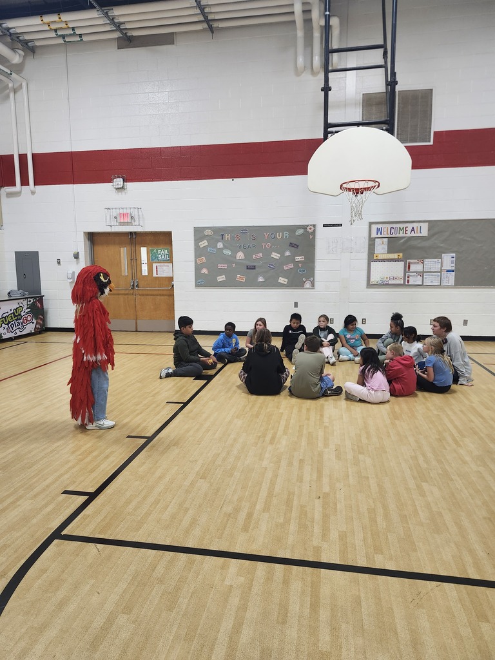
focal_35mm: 23
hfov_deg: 58.9
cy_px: 330
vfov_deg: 73.9
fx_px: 439
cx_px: 248
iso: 320
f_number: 1.8
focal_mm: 5.54
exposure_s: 1/120
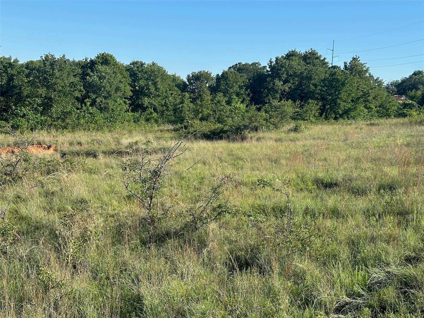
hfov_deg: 39.7
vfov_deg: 30.3
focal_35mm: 48
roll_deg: -2.5
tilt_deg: -4.9
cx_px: 212
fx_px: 588
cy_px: 159
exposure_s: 1/1992
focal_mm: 6.86
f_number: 1.78
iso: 64
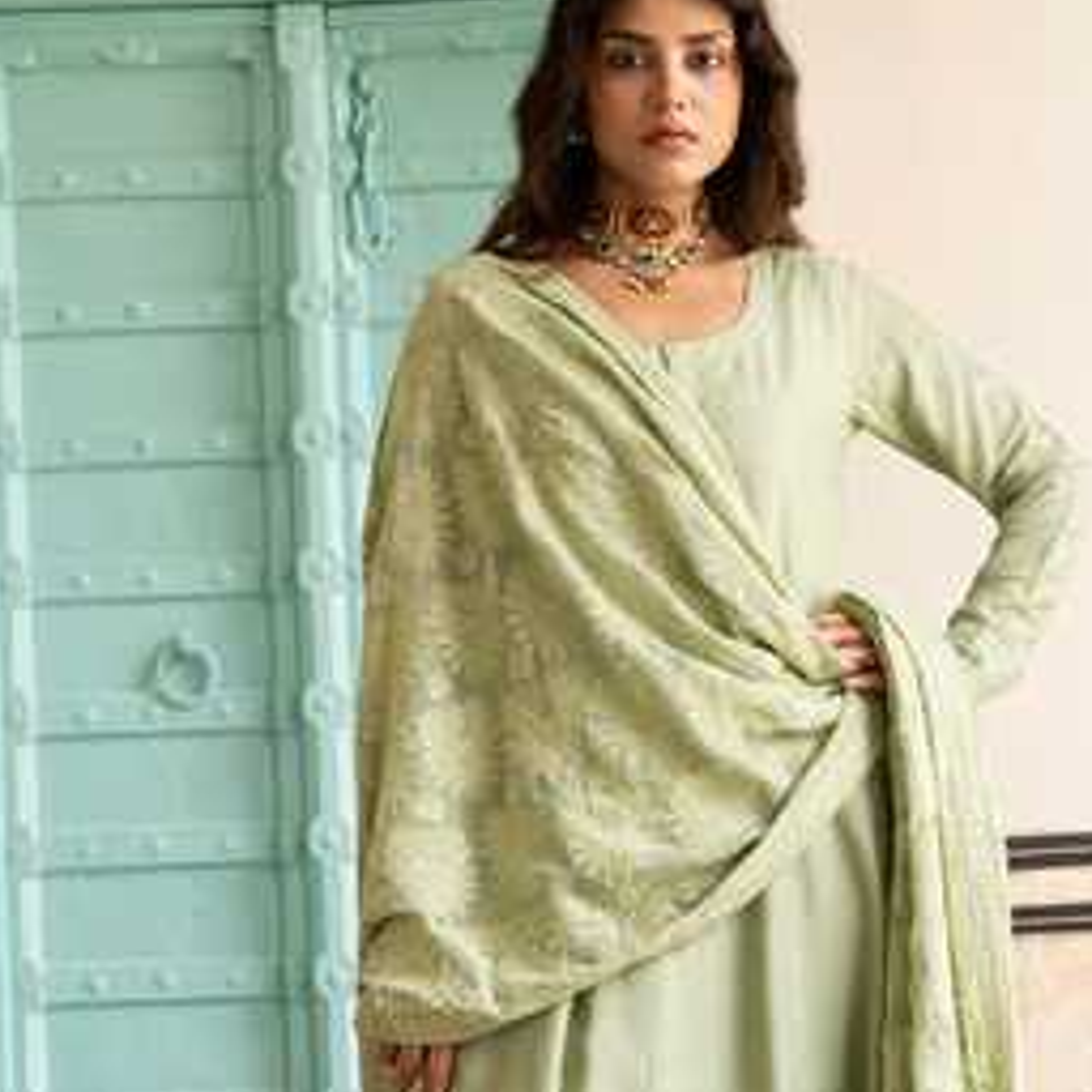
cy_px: 945
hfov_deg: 16.9
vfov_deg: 16.7
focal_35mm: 103
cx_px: 631
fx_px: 3676
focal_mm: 59
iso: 640
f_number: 3.5
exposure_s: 1/400
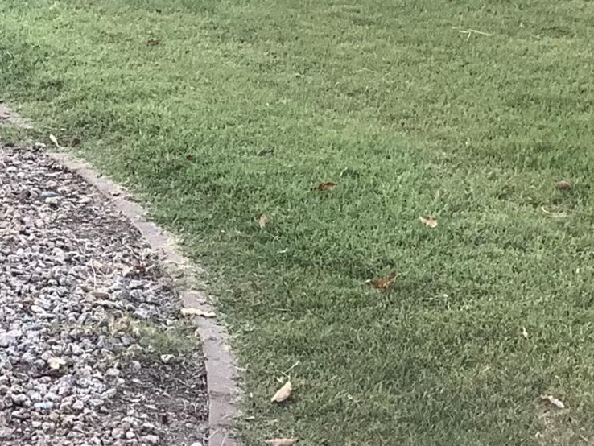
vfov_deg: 11.7
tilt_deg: -13.8
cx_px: -6
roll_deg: +1.6
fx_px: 2163
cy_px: 27
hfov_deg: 15.3
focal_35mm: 126
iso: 25
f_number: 2.4
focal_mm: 3.3
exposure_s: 1/160
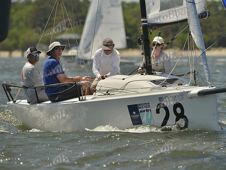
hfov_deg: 4.6
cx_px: 118
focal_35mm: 435
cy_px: 85
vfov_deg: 3.4
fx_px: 2841
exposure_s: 1/1600
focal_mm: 400
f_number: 8
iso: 280
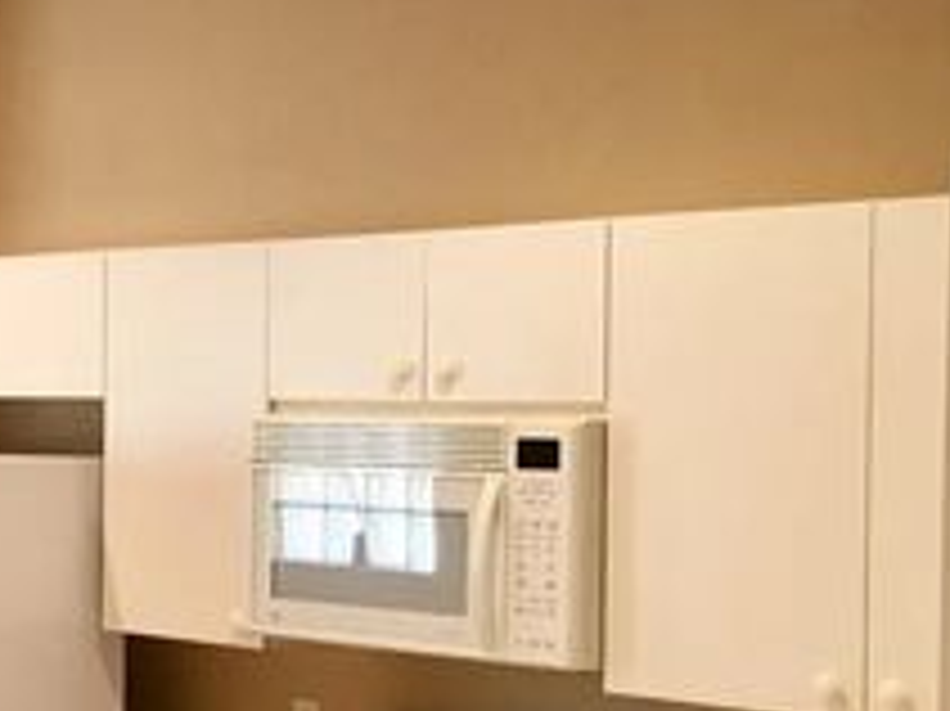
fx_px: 2414
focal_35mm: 88
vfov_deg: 16.7
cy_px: 500
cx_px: -72
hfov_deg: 21.2
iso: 40
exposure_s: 1/17
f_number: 2.2
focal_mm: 4.15
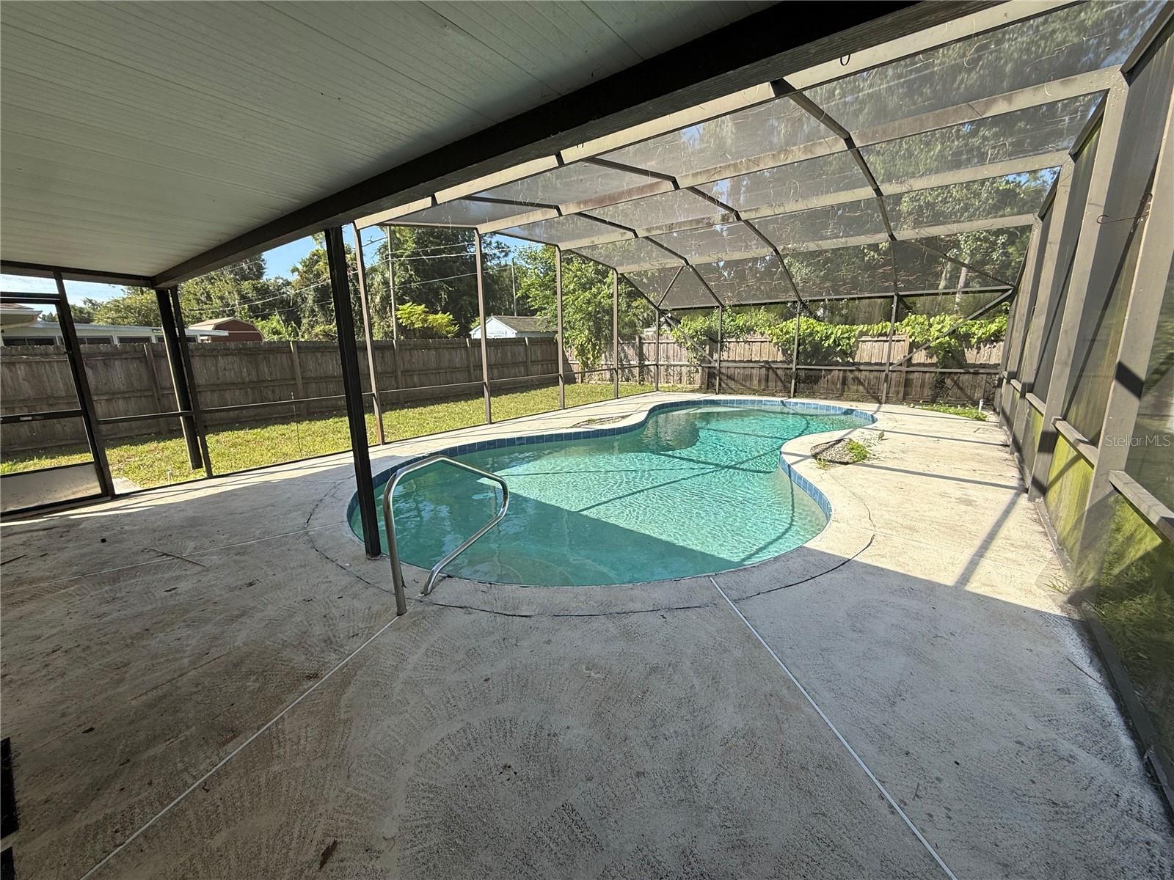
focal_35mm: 14
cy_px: 440
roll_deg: +0.9
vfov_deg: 85.7
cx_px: 587
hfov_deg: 102.1
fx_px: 475
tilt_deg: -11.8
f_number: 2.2
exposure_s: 1/789
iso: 50
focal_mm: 2.22
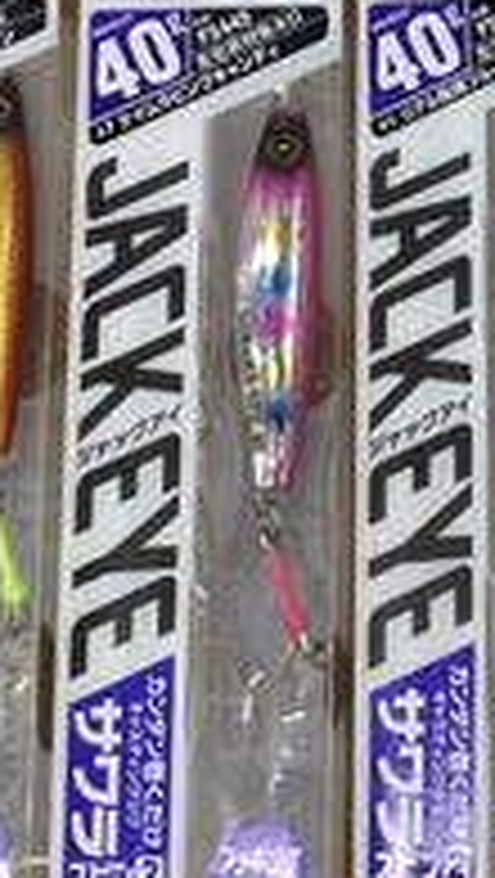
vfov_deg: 19.7
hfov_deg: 11.5
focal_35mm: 104
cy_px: -59
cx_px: 544
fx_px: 2422
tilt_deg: -80.2
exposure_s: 1/60
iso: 32
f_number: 2.4
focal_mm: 3.3
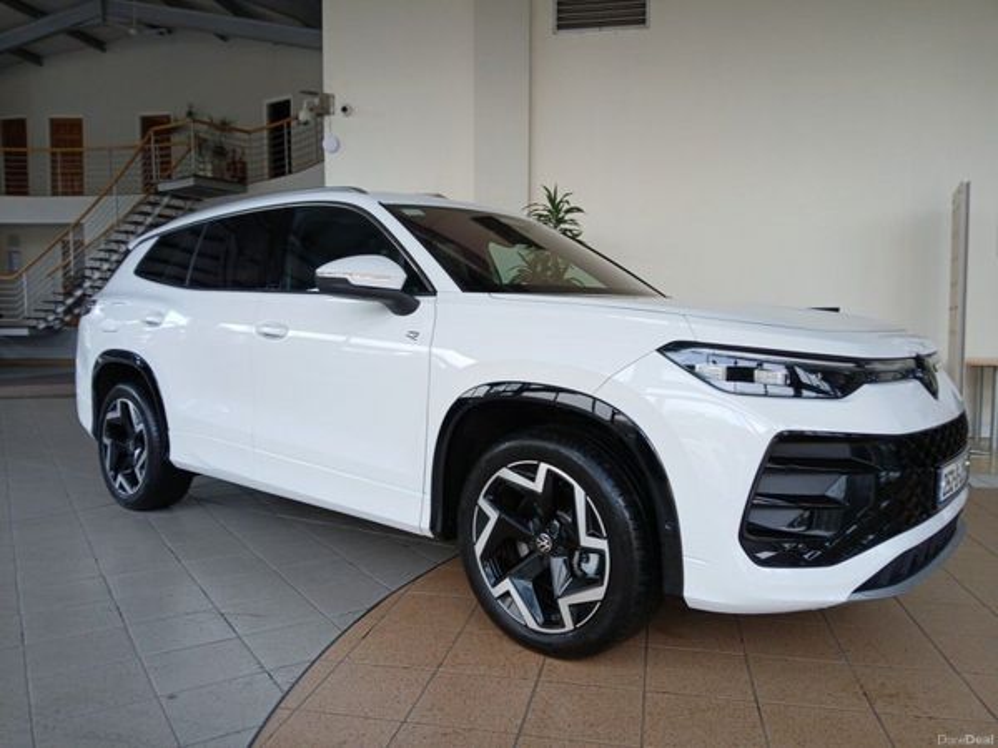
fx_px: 750
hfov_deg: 67.3
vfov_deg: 53.1
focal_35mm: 26
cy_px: 374
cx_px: 499
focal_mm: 3.98
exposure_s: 1/50
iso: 25
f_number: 1.8
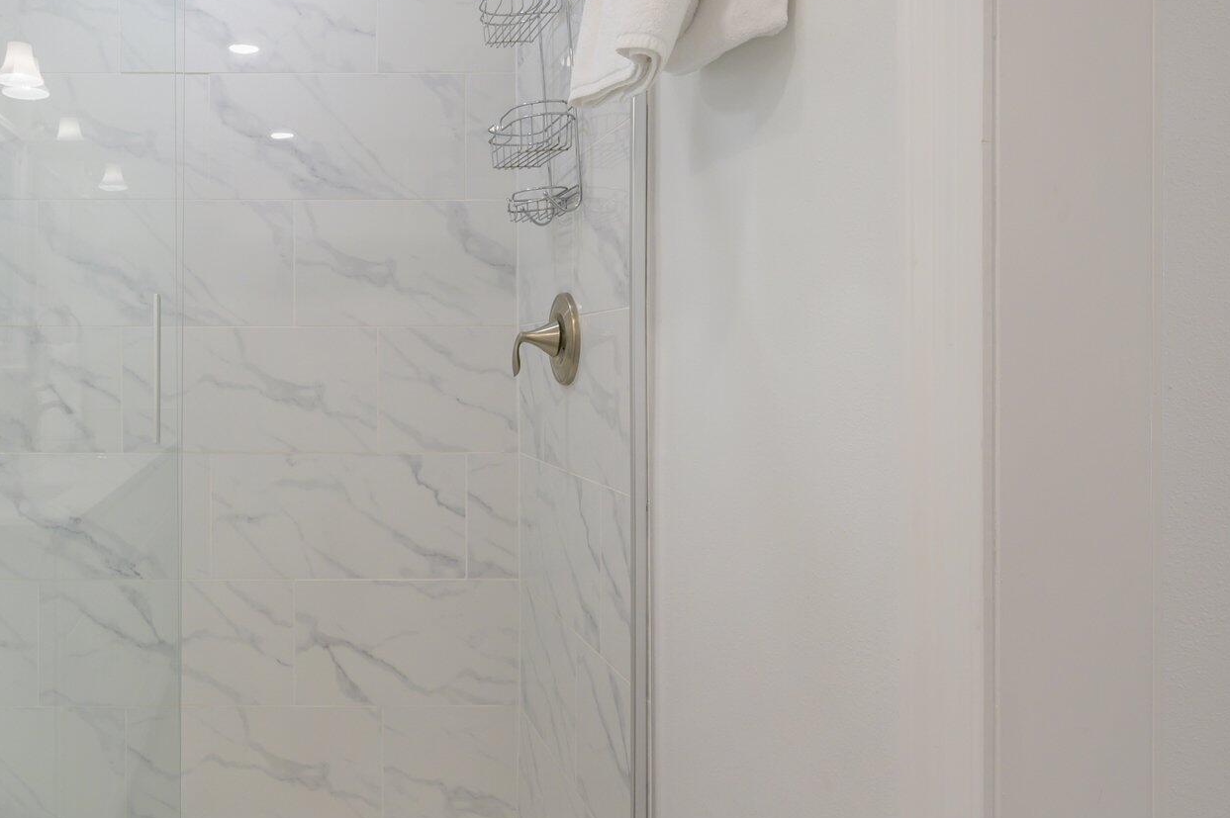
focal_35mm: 28
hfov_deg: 61.6
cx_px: 298
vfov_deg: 46.3
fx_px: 956
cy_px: 390
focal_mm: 17
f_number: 9
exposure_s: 1/50
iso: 320
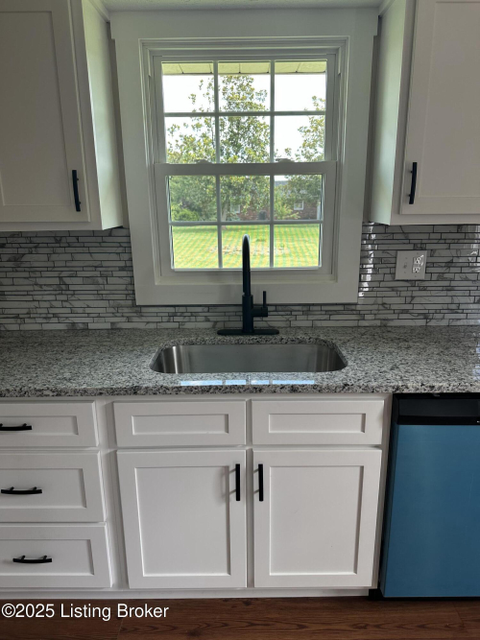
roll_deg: -0.3
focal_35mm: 24
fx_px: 444
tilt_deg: -13.7
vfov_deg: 71.6
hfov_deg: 56.8
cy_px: 320
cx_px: 240
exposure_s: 1/149
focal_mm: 6.86
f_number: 1.78
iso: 80
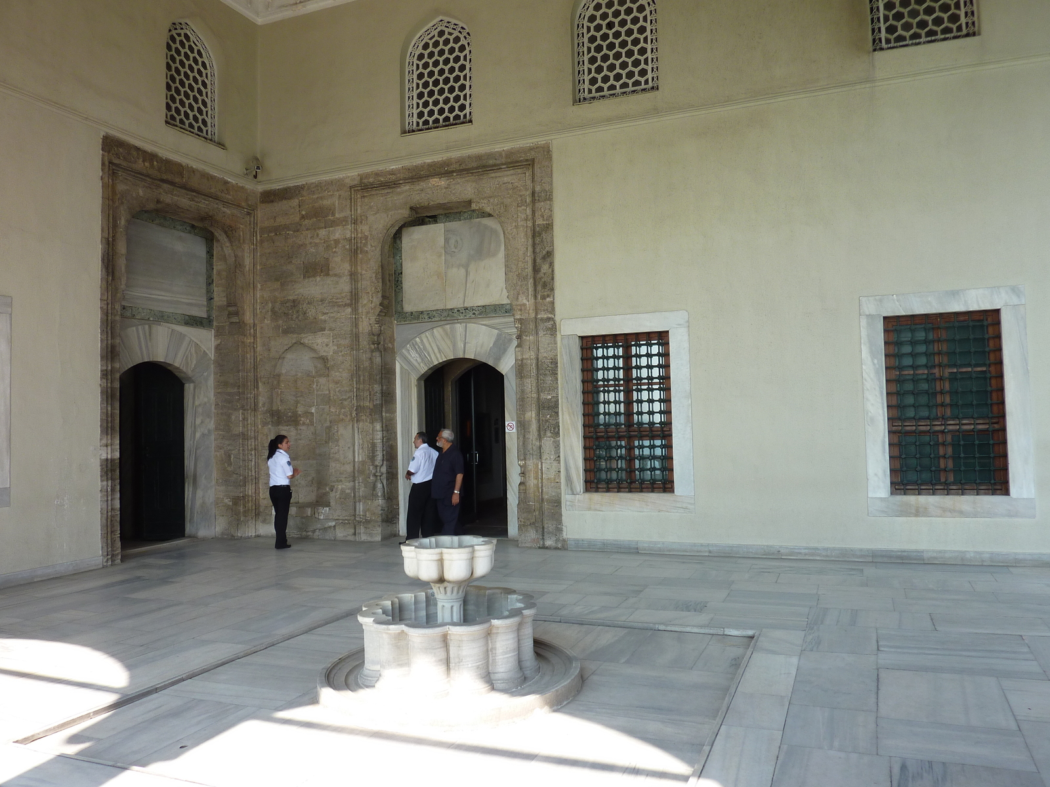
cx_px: 525
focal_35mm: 25
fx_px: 758
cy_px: 394
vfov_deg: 54.9
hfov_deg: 69.4
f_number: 4
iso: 80
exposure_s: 1/200
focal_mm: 4.1
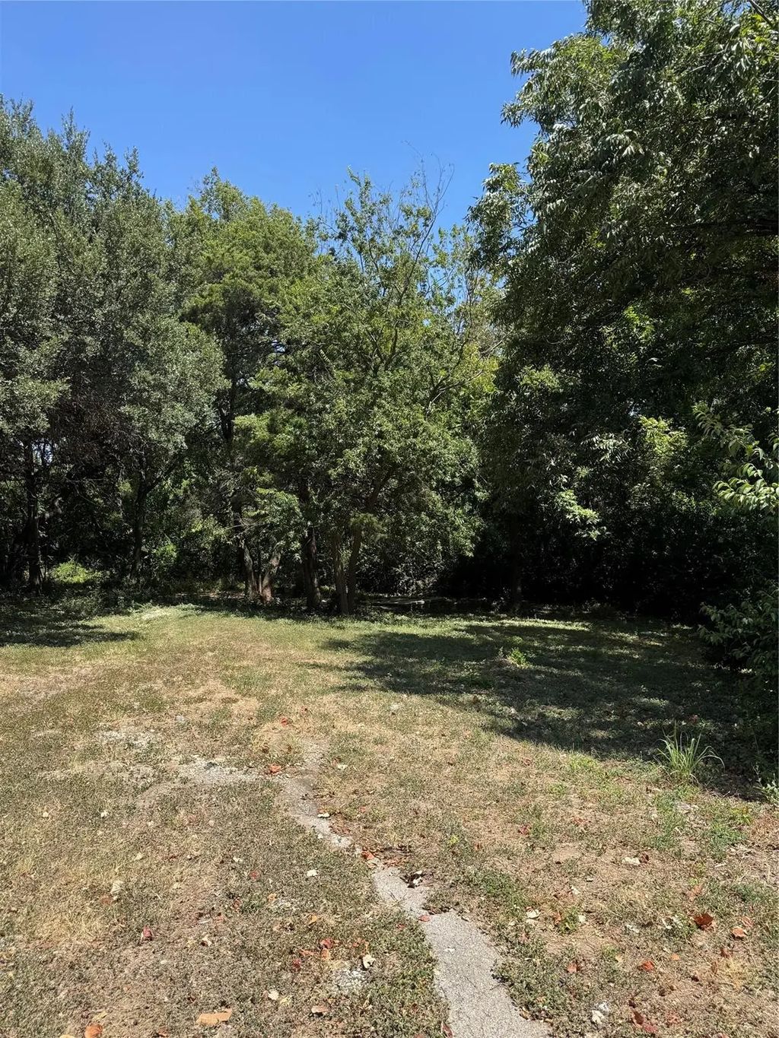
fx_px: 720
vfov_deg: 71.6
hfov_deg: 56.8
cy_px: 519
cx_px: 390
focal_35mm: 24
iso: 80
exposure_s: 1/2415
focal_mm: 6.76
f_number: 1.78
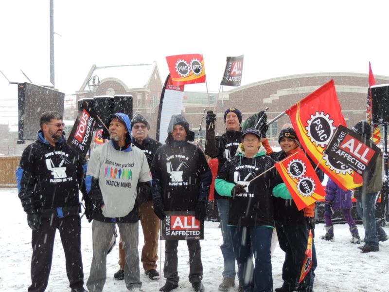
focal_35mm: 43
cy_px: 146
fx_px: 483
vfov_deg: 33.6
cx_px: 194
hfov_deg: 43.9
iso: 100
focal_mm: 7.6
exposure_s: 1/100
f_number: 3.4
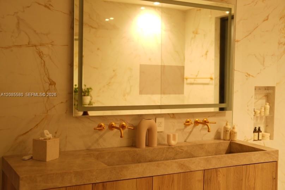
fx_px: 396
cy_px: 95
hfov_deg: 39.6
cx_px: 142
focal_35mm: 50
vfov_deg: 27.0
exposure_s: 1/6
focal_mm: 50
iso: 64
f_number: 2
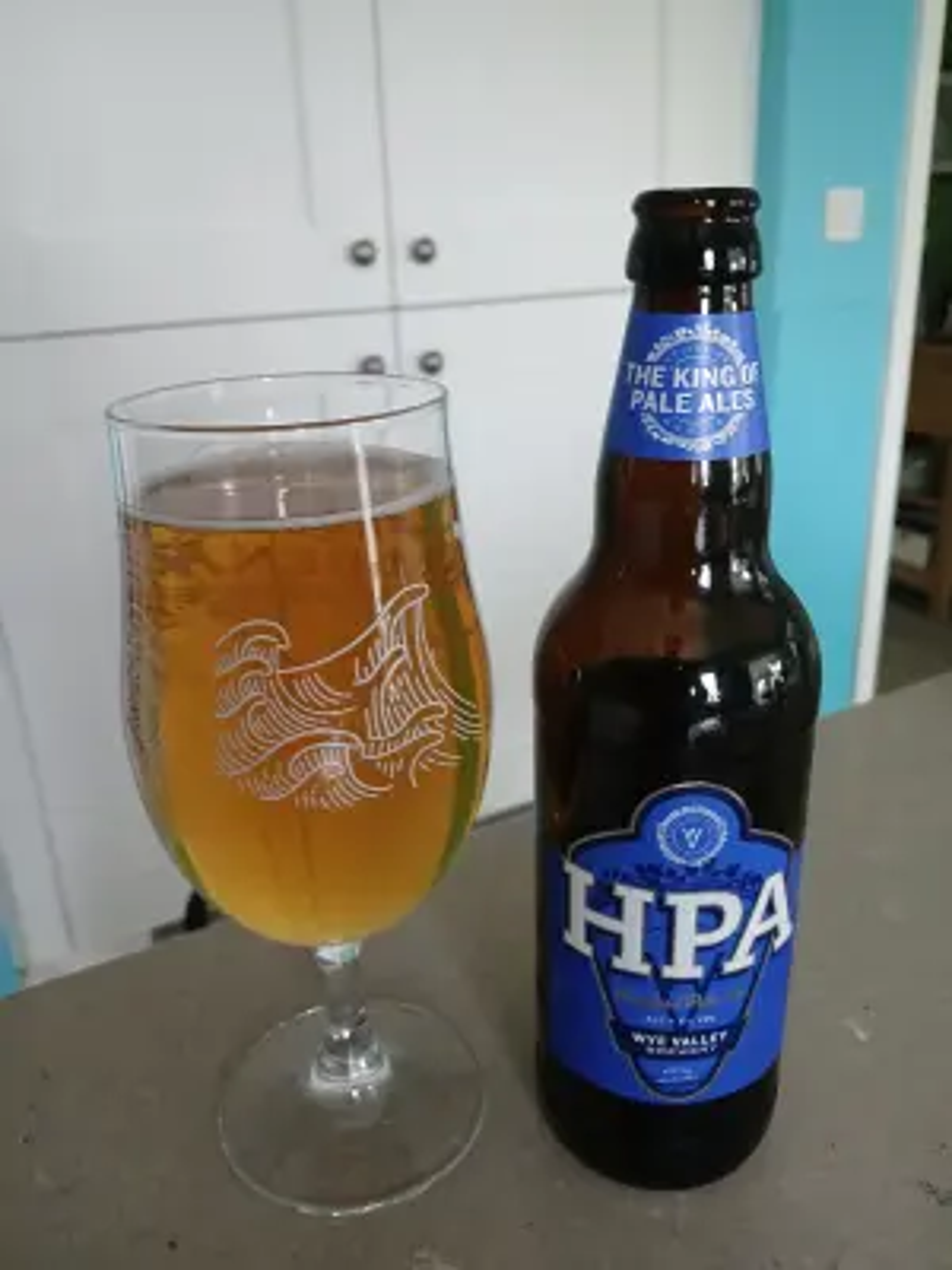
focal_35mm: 26
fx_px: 953
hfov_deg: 53.1
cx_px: 476
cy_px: 635
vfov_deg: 67.3
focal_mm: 3.98
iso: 250
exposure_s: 1/33.3
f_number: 1.8
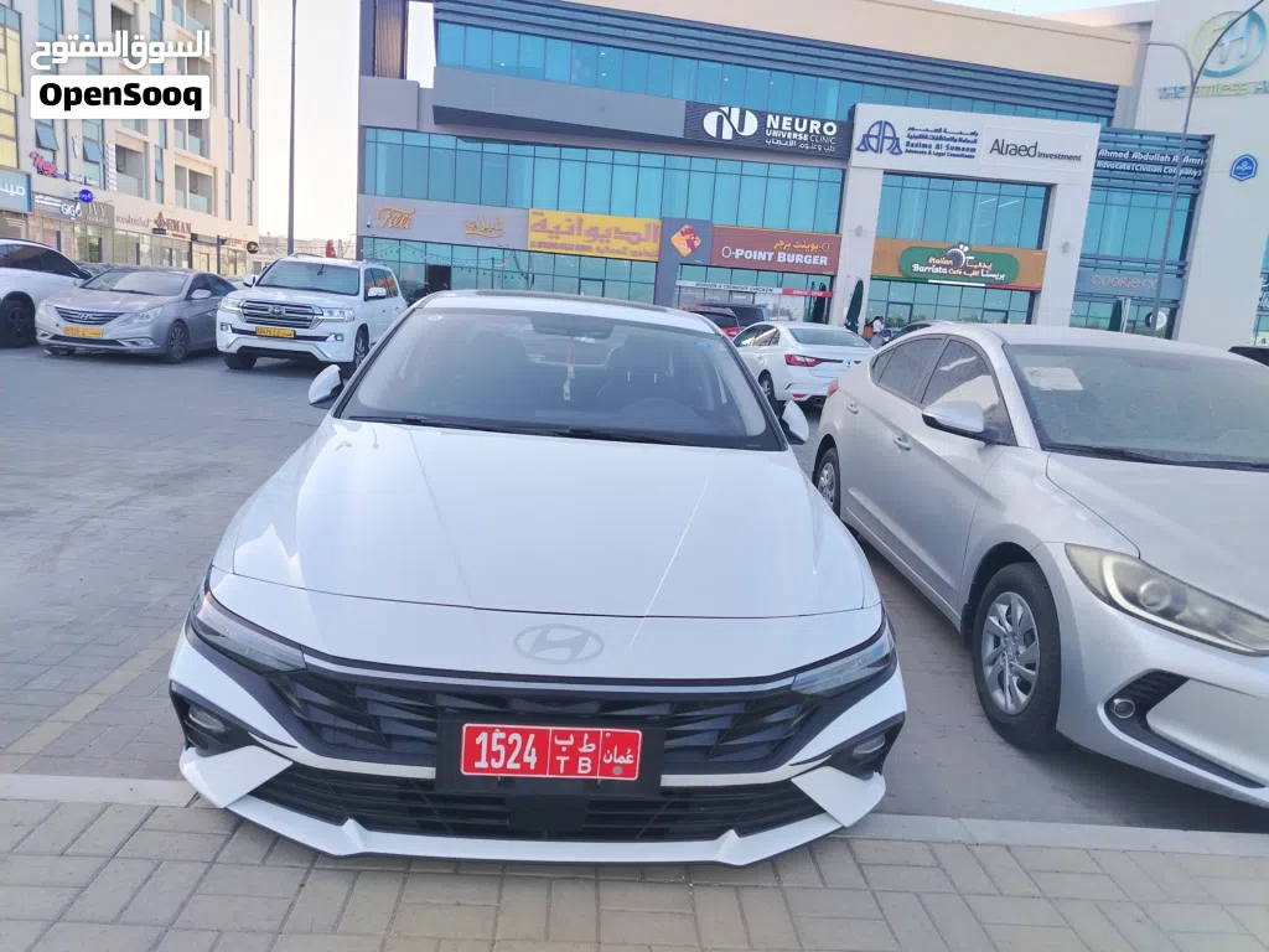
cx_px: 634
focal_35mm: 24
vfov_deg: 56.8
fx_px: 880
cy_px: 476
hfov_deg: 71.6
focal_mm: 5.25
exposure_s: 1/393
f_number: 1.75
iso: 100
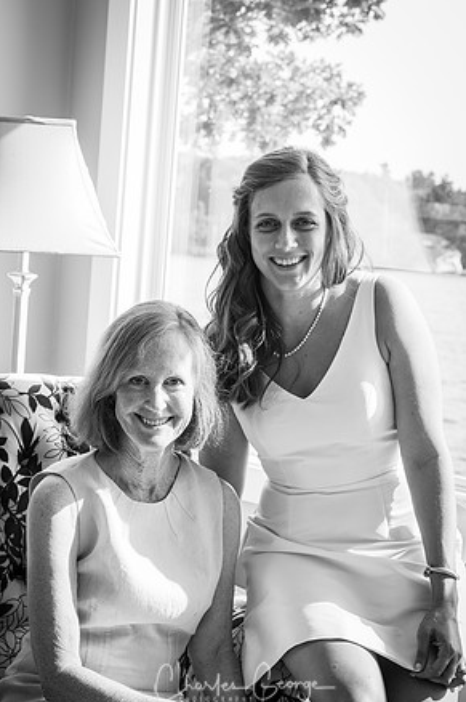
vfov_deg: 27.4
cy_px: 356
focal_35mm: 74
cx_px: 228
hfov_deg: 18.4
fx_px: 1440
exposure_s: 1/200
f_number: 5.6
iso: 400
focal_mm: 48
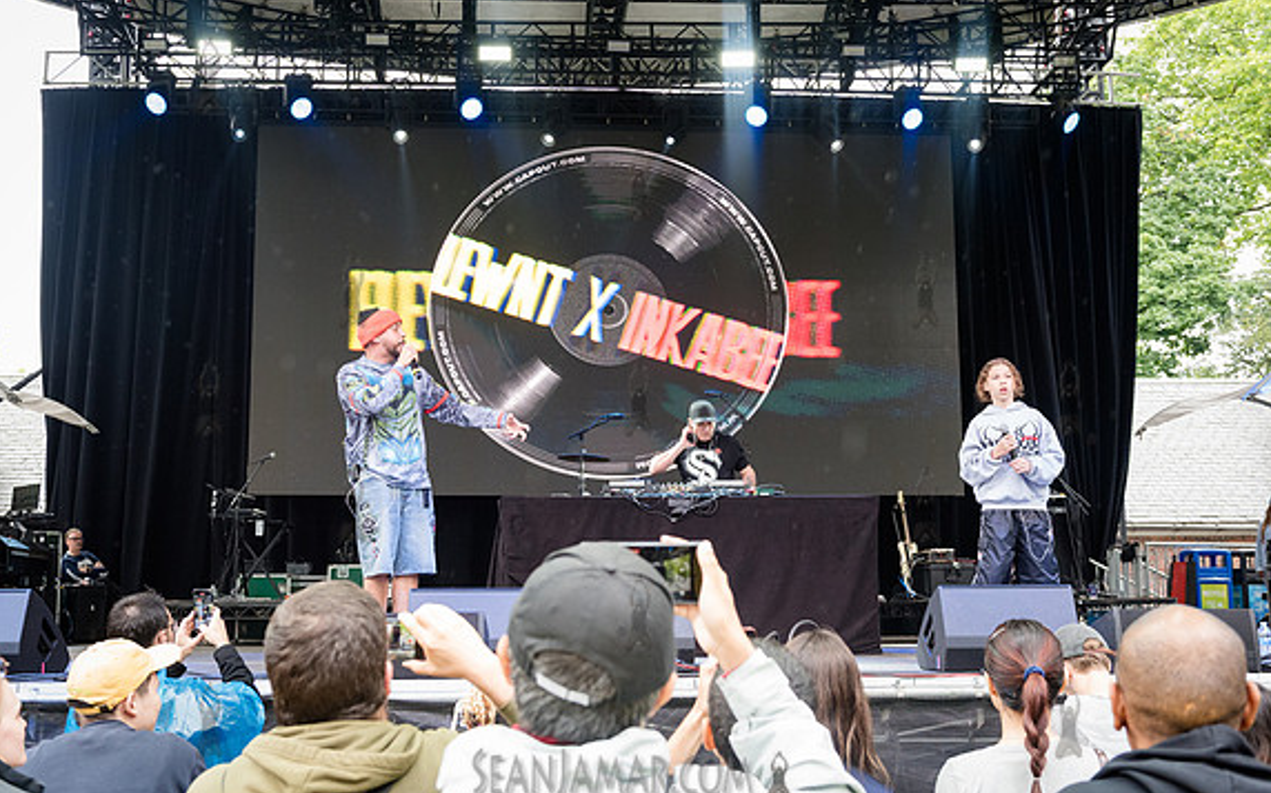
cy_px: 419
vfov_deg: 30.5
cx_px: 599
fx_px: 1454
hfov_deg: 47.2
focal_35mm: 42
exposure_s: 1/400
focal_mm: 38
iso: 2000
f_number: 4.5
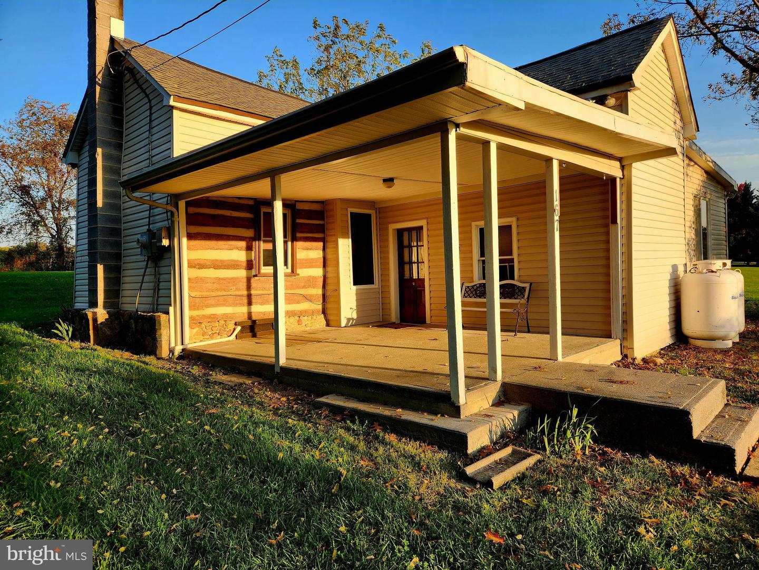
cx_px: 380
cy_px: 285
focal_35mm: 23
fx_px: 504
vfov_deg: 58.9
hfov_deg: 73.9
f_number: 1.8
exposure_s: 1/417
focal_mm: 5.4
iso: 20
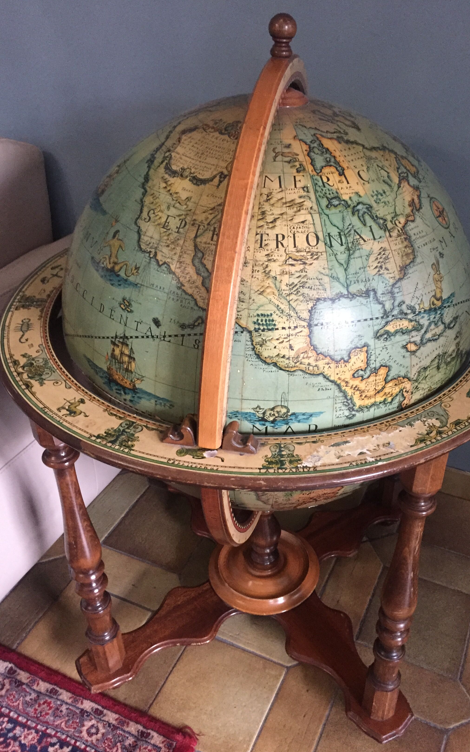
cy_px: 377
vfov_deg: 61.2
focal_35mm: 31
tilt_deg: -37.3
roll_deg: +0.0
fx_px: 635
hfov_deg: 40.5
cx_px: 277
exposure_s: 1/17
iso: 250
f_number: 2.2
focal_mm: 4.15
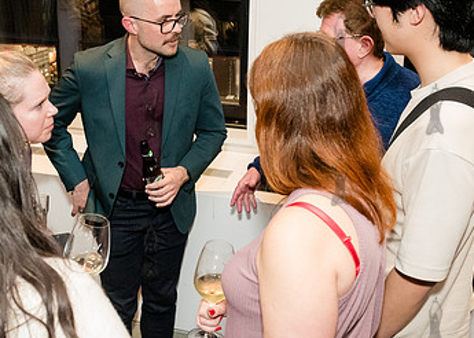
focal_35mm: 47
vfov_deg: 29.8
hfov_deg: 40.9
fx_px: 632
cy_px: 120
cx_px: 195
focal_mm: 24
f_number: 4.5
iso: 6400
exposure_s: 1/200
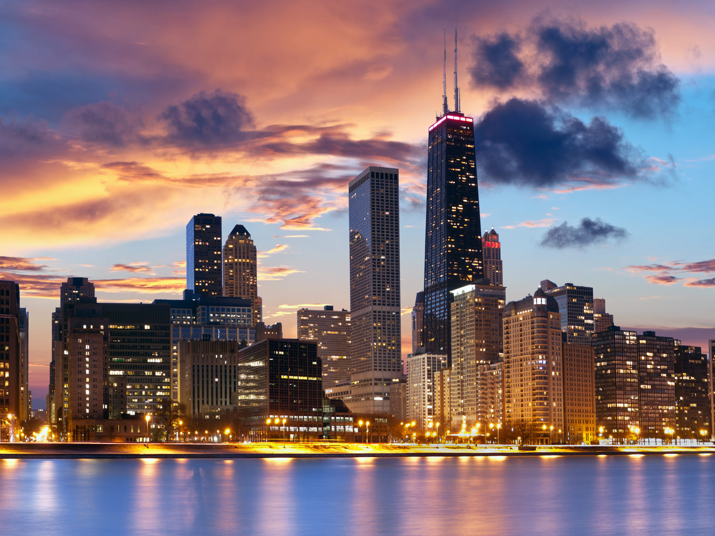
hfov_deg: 27.0
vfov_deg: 20.4
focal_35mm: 72
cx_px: 312
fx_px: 1487
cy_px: 269
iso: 100
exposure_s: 30
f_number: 5.6
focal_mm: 44
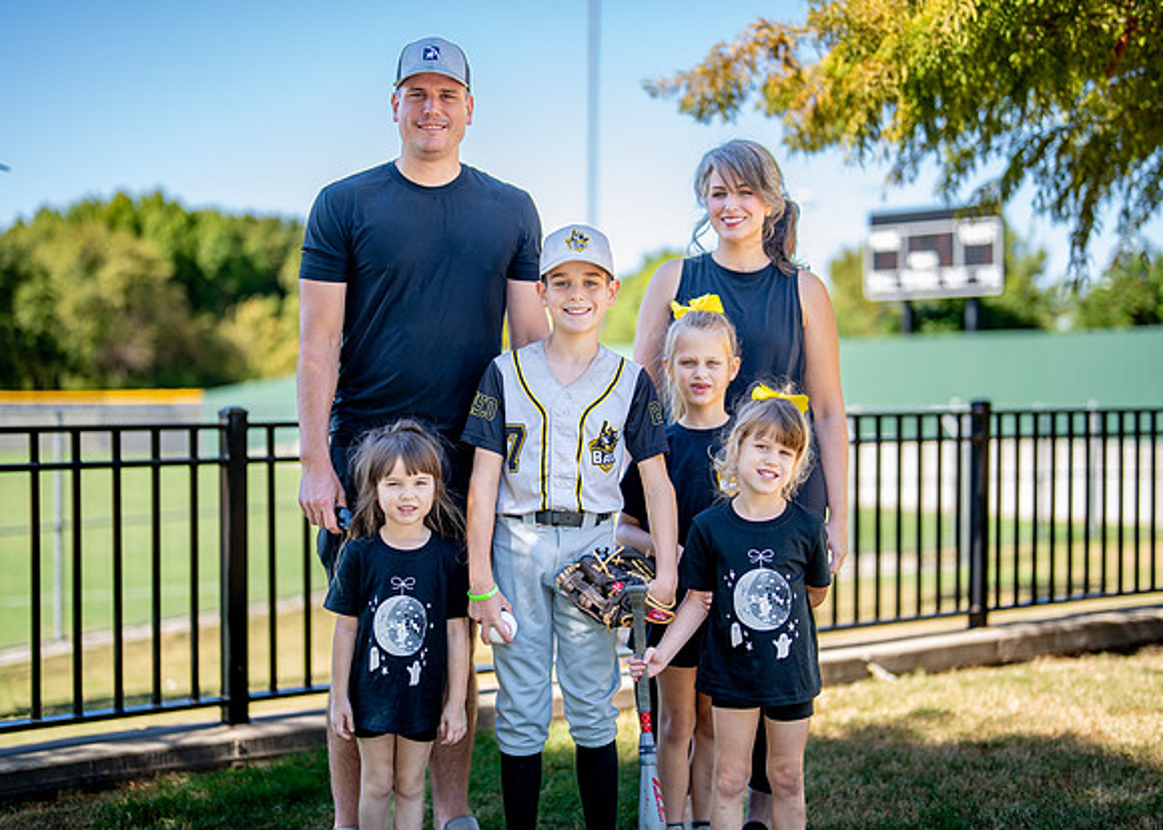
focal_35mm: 55
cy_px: 436
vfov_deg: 25.6
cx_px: 569
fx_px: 1826
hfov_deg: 35.3
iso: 100
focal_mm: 50
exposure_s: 1/1600
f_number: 1.2
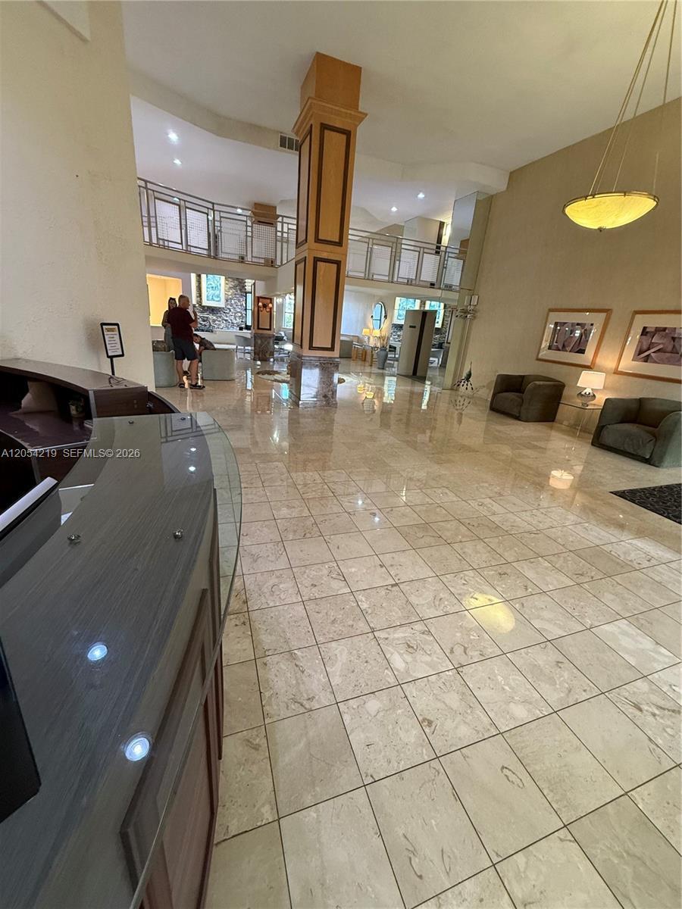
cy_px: 454
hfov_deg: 85.7
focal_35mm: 14
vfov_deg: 102.1
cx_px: 341
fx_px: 368
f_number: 2.2
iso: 400
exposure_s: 1/60
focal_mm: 2.22
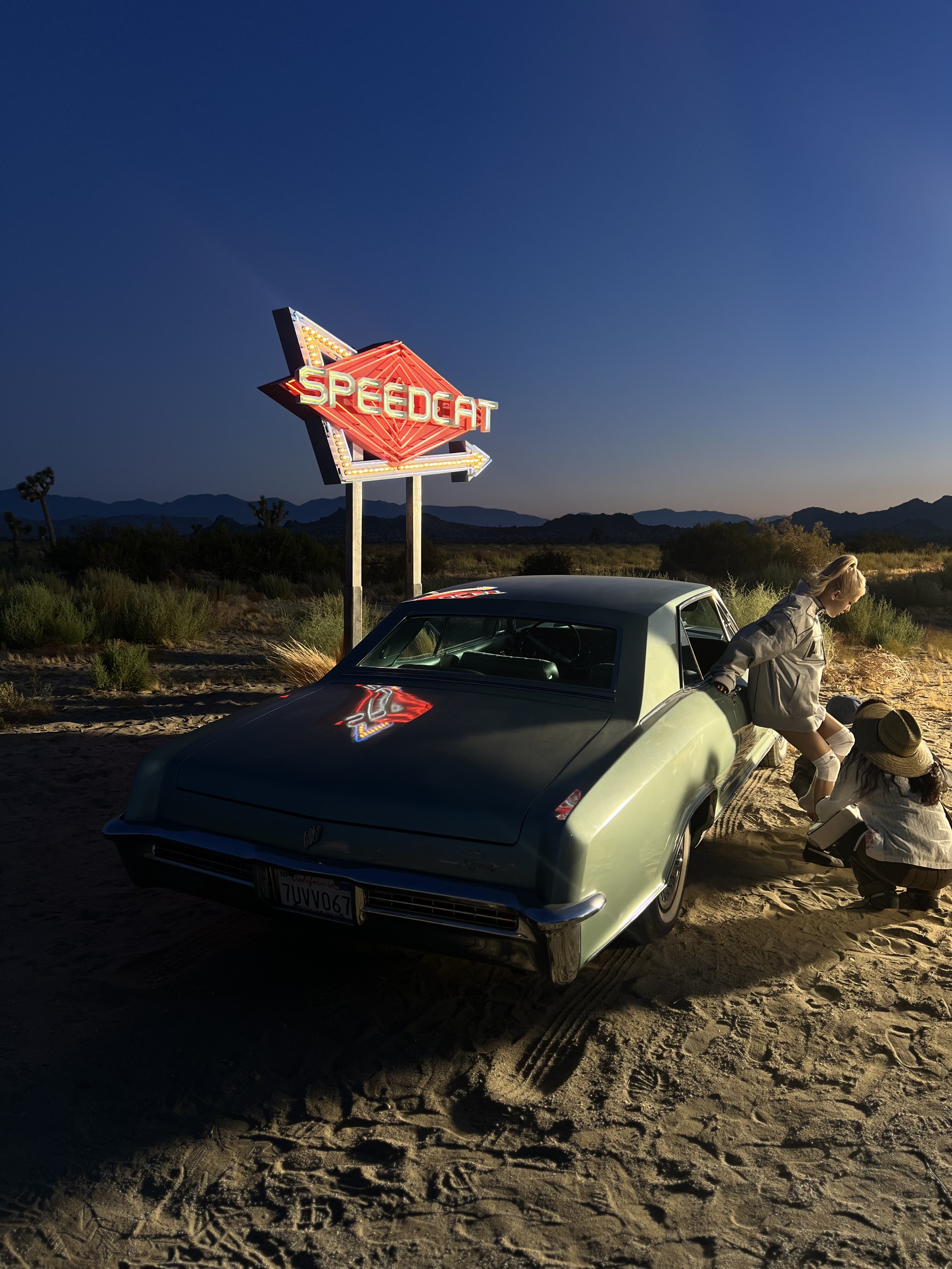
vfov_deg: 67.3
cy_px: 634
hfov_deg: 53.1
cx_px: 476
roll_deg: -0.9
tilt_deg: -5.9
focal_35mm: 26
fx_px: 953
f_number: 1.5
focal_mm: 5.7
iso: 64
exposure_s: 1/120
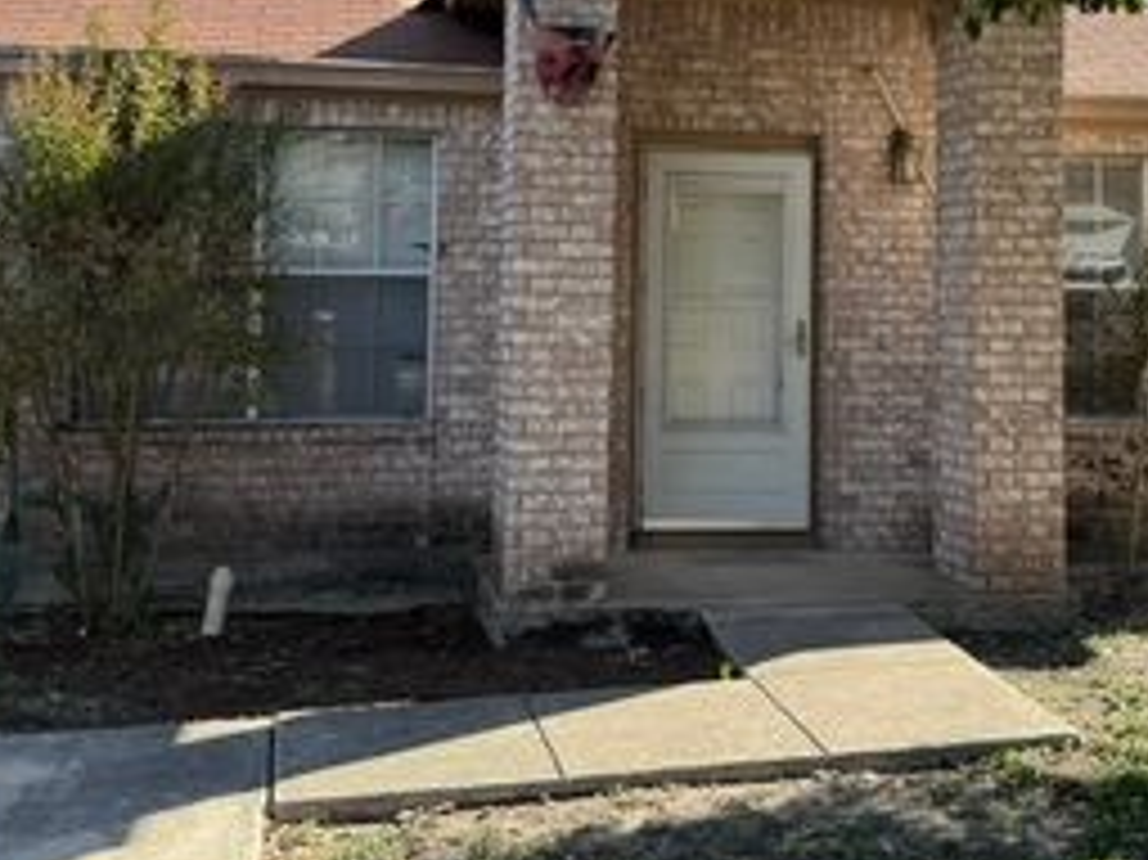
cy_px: 187
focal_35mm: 47
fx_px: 1558
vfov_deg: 30.2
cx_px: 635
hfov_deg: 40.4
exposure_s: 1/1456
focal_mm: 6.76
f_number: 1.78
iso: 80
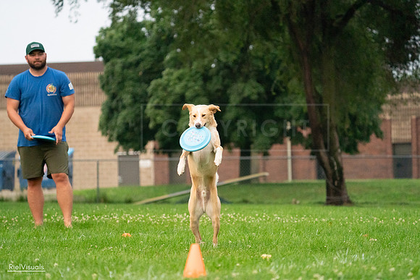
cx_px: 210
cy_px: 140
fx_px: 2334
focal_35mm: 200
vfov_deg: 6.9
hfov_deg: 10.3
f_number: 5.6
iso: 6400
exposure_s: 1/2000
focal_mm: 200
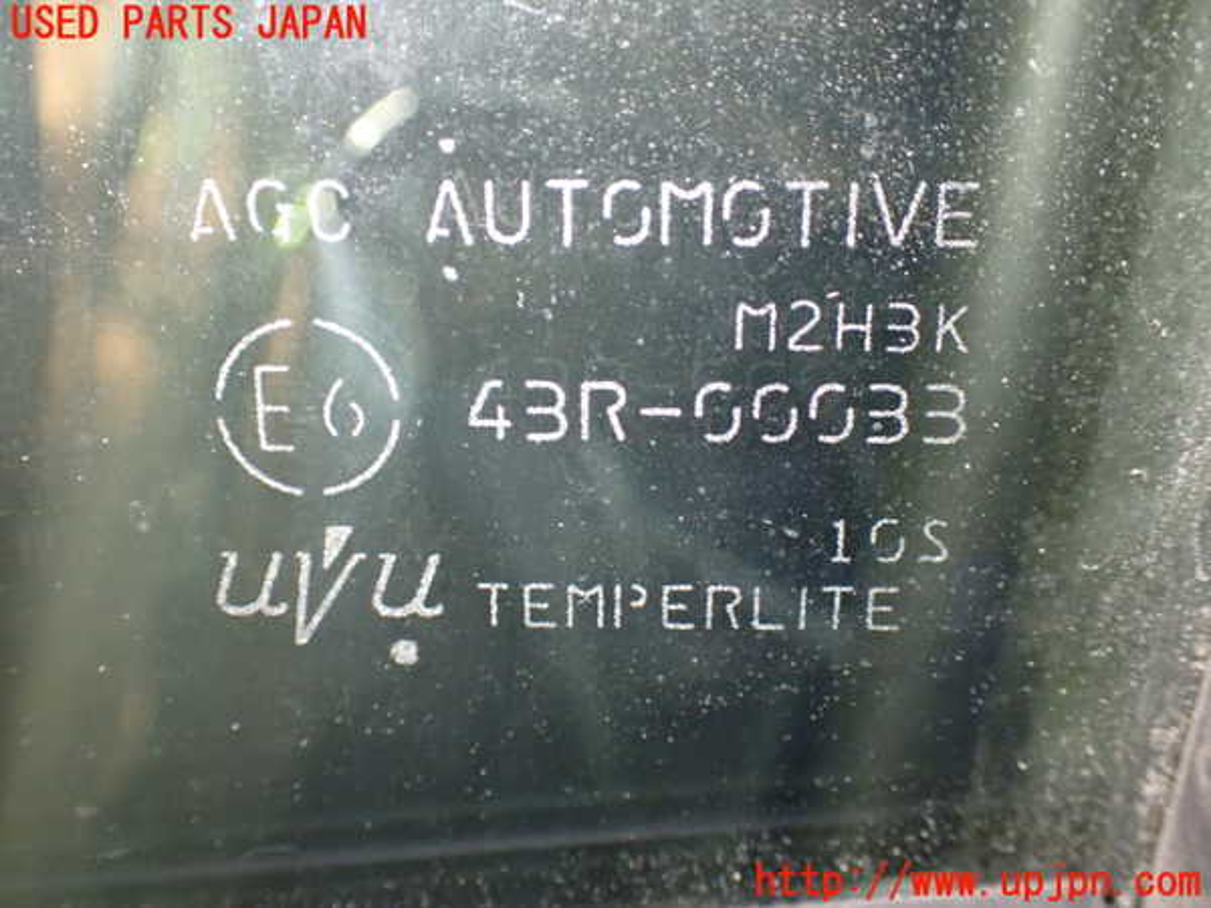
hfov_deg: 49.0
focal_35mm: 38
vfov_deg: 37.7
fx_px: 1329
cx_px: 606
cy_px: 454
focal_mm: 6.83
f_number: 2.7
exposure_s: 1/40
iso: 1000
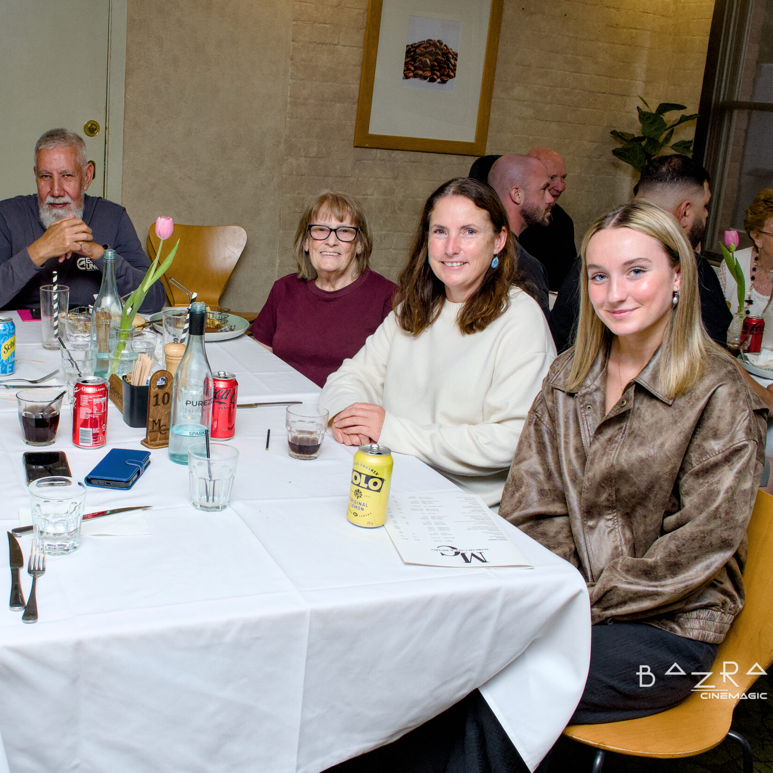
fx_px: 988
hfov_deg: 42.2
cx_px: 266
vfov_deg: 42.7
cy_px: 397
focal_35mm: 39
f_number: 7.1
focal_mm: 19.9
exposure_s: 1/160
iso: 1000
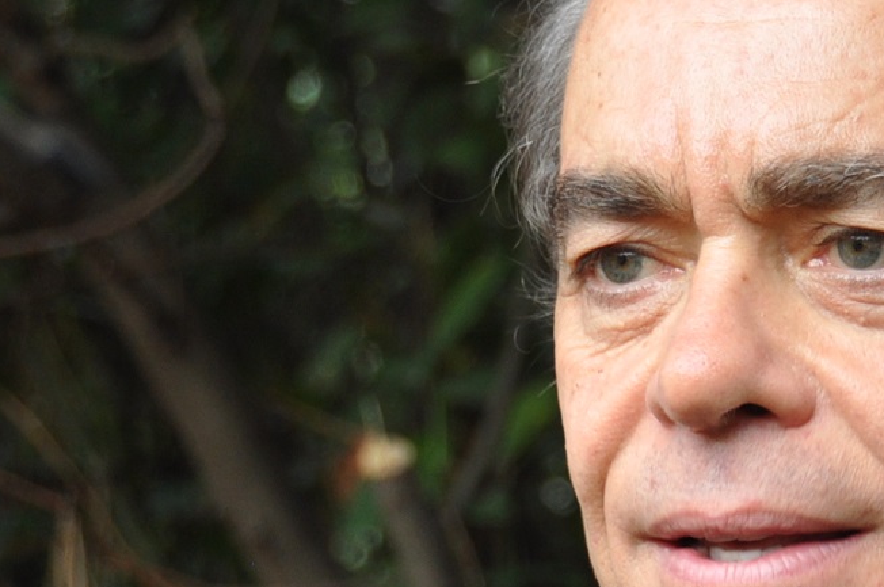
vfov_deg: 6.5
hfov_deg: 9.6
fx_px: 5199
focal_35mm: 212
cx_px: 1018
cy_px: 506
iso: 400
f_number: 4.5
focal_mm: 48
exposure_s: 1/60
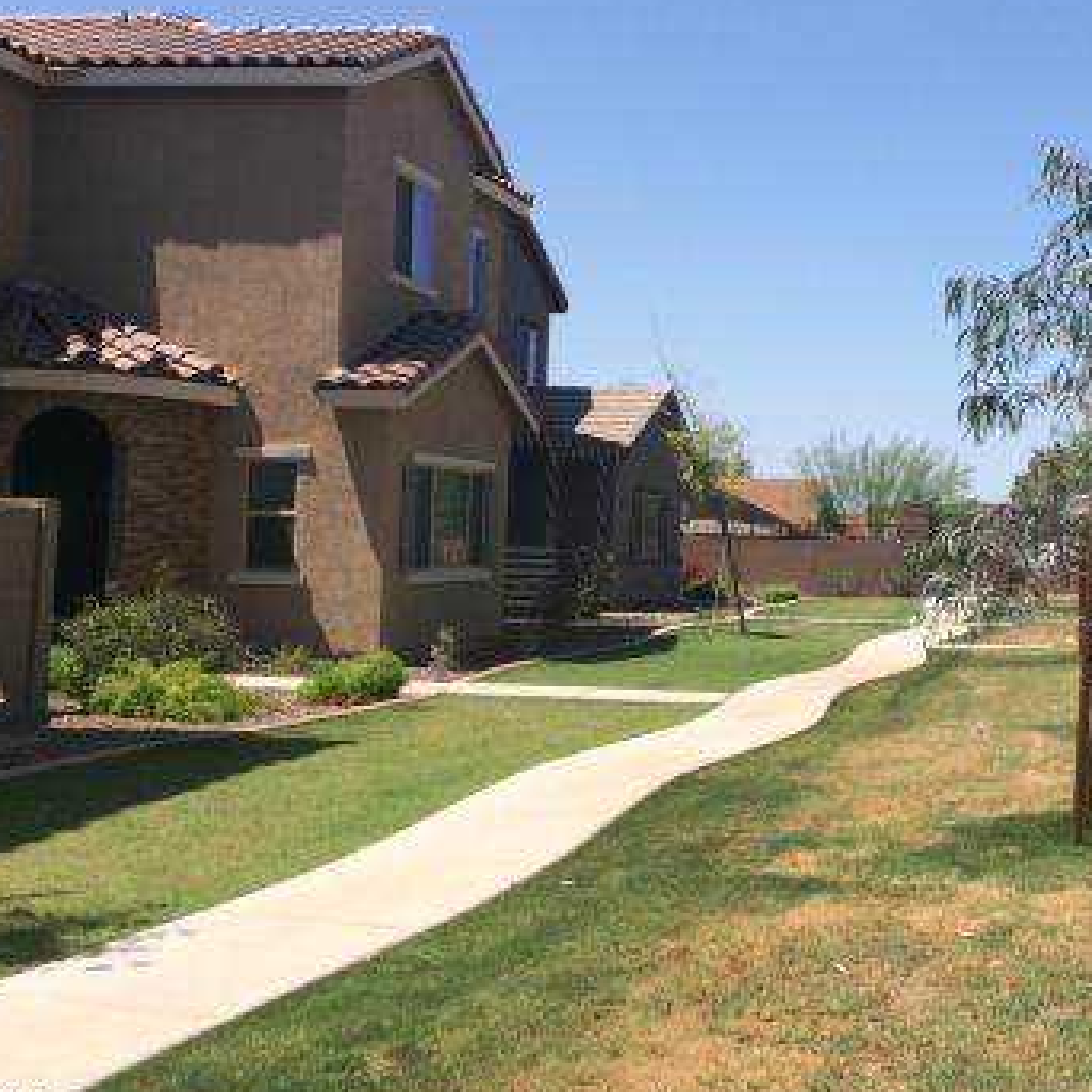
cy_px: 415
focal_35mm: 48
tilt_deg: +1.5
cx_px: 853
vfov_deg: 35.2
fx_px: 1713
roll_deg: -1.2
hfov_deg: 34.4
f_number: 2.2
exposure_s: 1/2415
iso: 32
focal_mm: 4.15
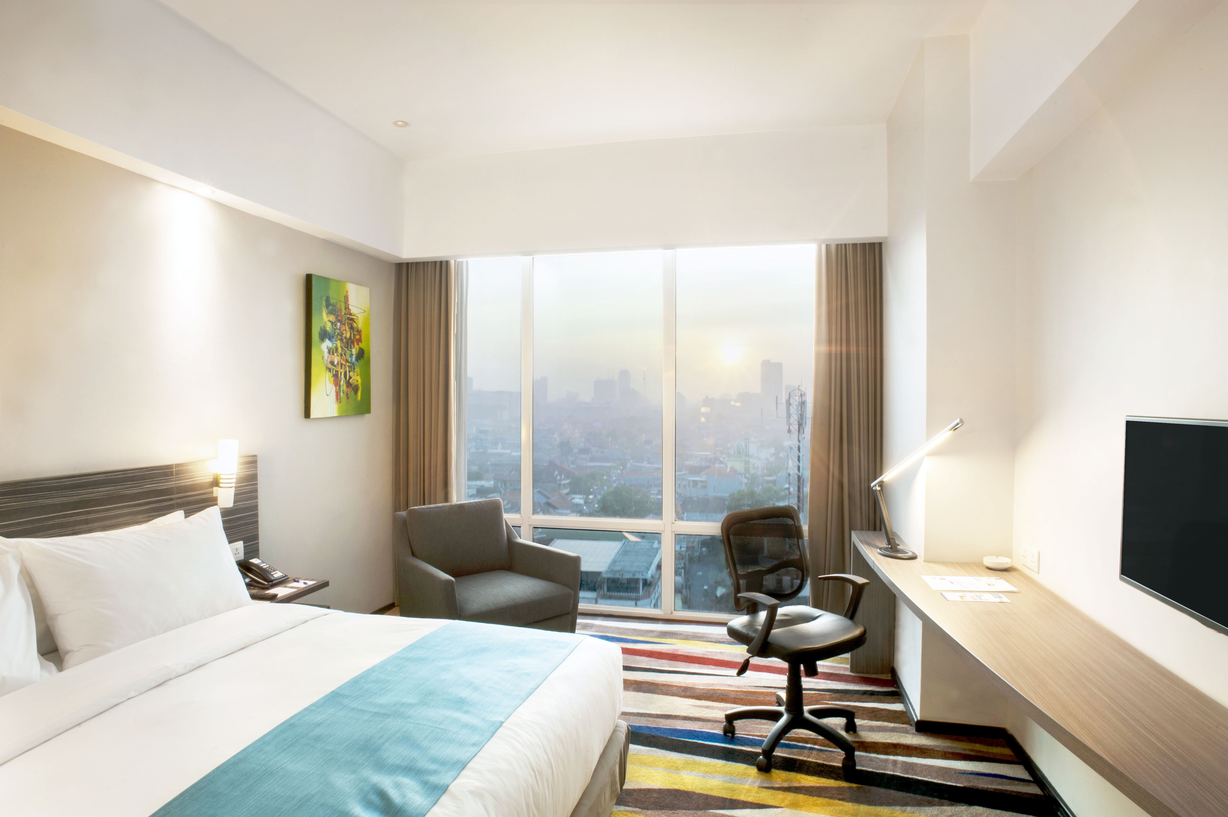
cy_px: 408
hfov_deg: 84.0
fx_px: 682
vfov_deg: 61.9
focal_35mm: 20
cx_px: 614
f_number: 22
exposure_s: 2.5
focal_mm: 20
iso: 100
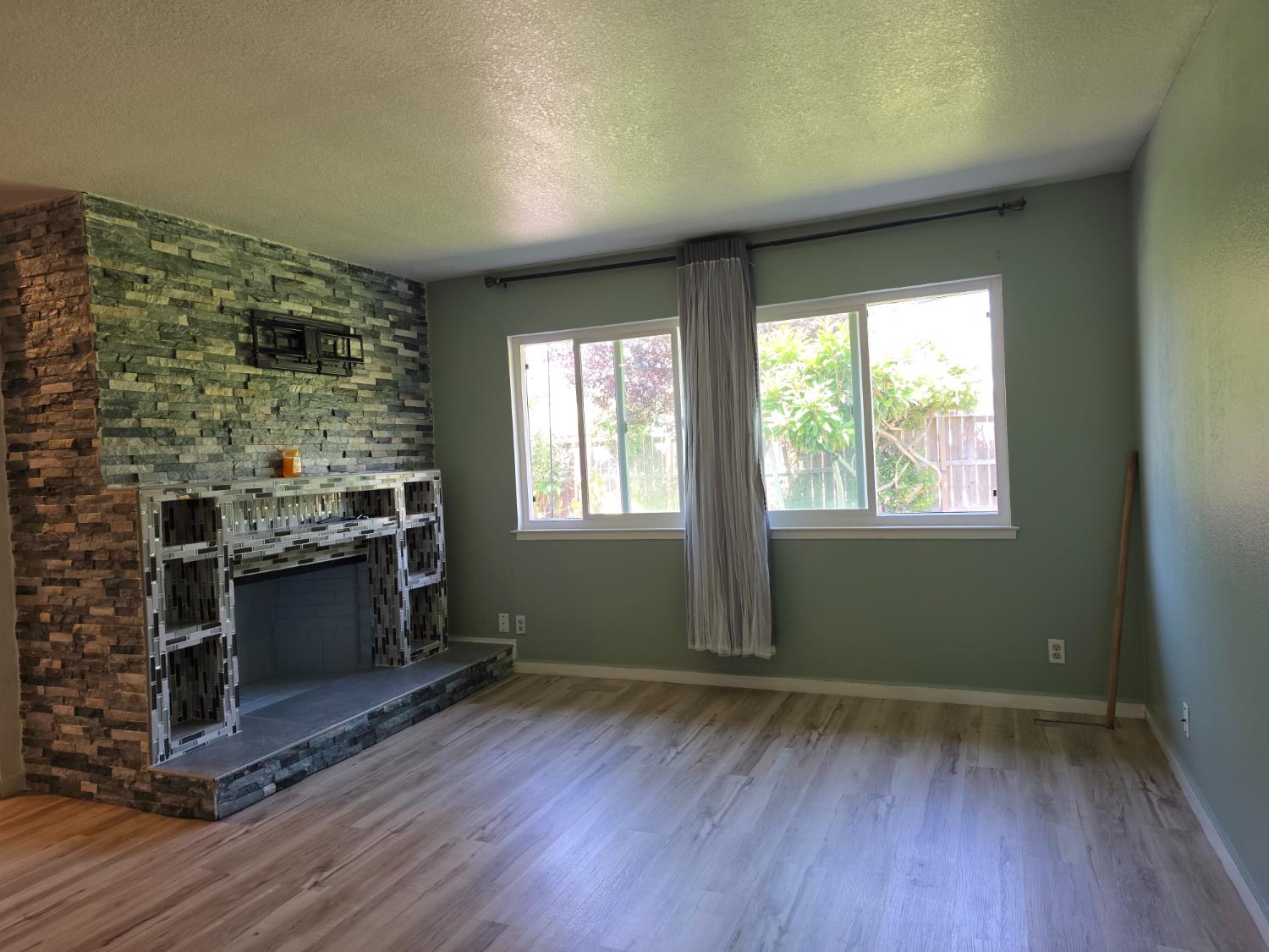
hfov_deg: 73.9
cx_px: 634
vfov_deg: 58.9
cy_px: 476
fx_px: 843
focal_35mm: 23
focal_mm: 6.25
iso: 125
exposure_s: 1/120
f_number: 1.7
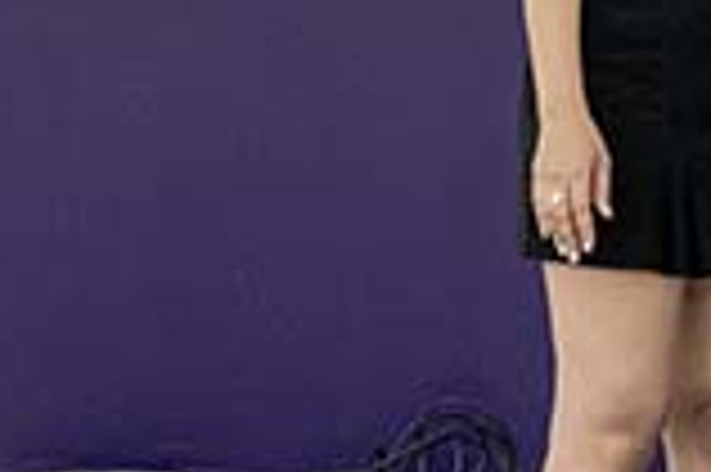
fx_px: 47903
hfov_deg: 0.8
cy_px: -90
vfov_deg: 0.6
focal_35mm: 2428
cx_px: 2030
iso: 900
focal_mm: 400
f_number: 8
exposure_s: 1/500
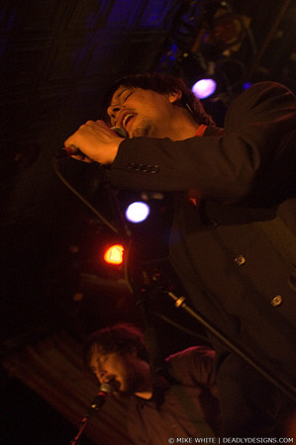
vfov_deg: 33.4
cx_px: 148
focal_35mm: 60
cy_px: 222
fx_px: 742
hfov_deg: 22.6
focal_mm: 40
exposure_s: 1/30
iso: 1600
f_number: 2.8
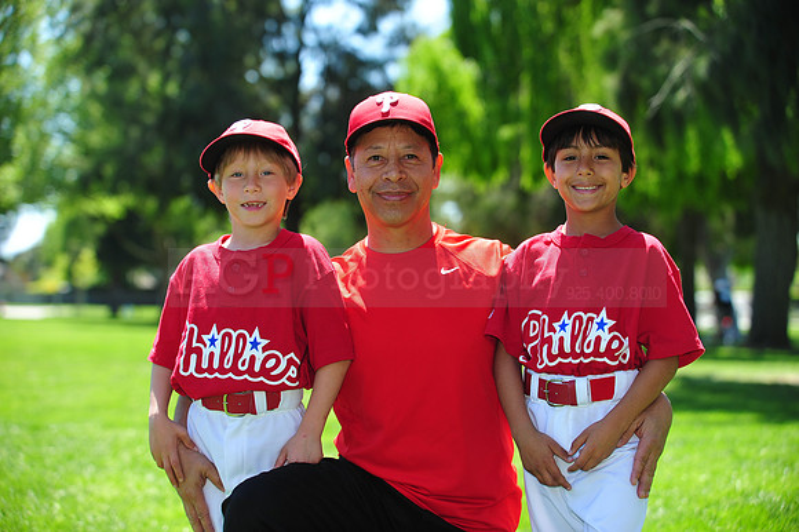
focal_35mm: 80
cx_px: 400
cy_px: 266
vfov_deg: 17.0
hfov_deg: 25.4
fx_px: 1774
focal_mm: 80
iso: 200
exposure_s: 1/640
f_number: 4
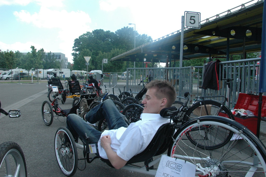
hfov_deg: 67.4
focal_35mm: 27
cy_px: 88
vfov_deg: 47.8
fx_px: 199
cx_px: 133
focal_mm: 18
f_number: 9
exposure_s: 1/500
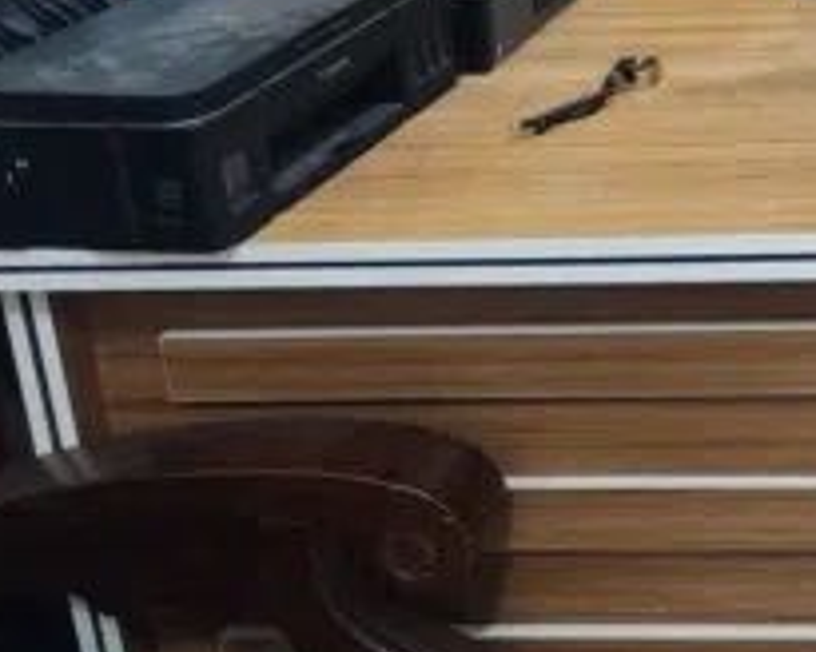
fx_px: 1691
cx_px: 1055
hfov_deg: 23.9
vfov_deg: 20.5
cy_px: -119
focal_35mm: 70
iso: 640
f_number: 1.8
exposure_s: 1/50
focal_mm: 6.4
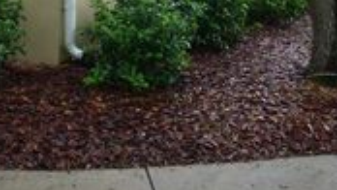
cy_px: -11
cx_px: 87
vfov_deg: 15.7
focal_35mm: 75
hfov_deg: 27.8
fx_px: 670
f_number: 3.3
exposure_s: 1/200
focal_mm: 4.3
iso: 200
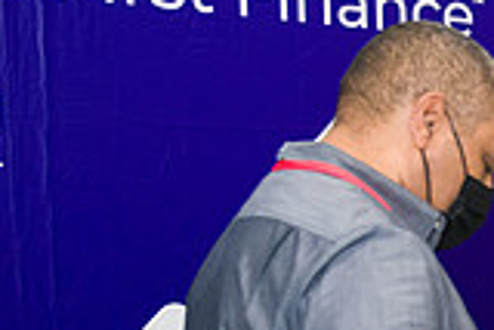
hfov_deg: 15.3
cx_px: 886
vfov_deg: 11.7
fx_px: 1593
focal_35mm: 116
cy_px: 332
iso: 1000
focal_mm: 32
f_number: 3.2
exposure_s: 1/125
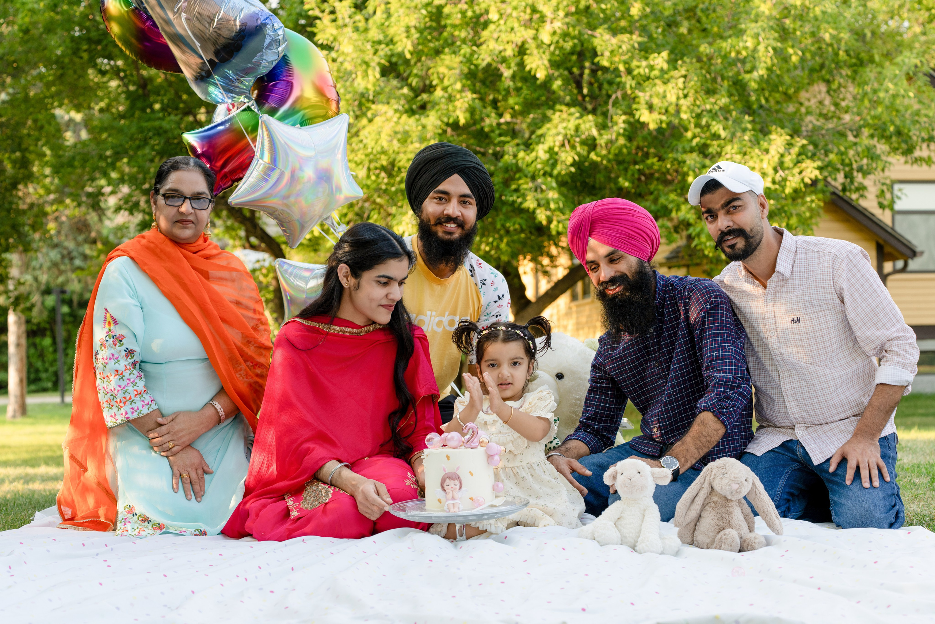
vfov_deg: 23.0
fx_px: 1532
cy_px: 312
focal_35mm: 59
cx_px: 468
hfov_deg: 33.9
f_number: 4.5
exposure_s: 1/200
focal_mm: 59
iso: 200
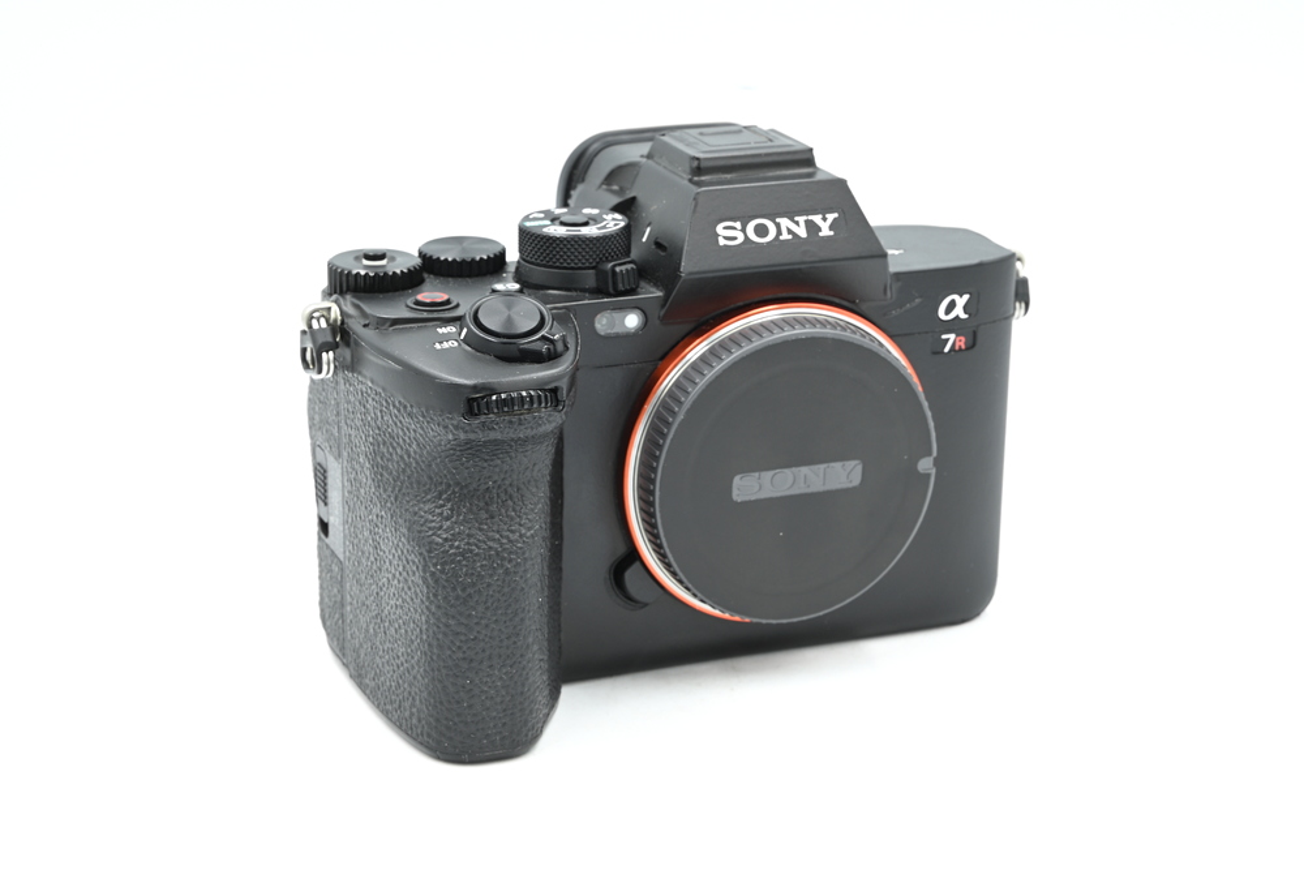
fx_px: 2717
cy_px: 435
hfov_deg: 27.0
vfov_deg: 18.2
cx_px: 652
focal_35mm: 75
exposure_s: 1/13
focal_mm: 75
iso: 200
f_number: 14
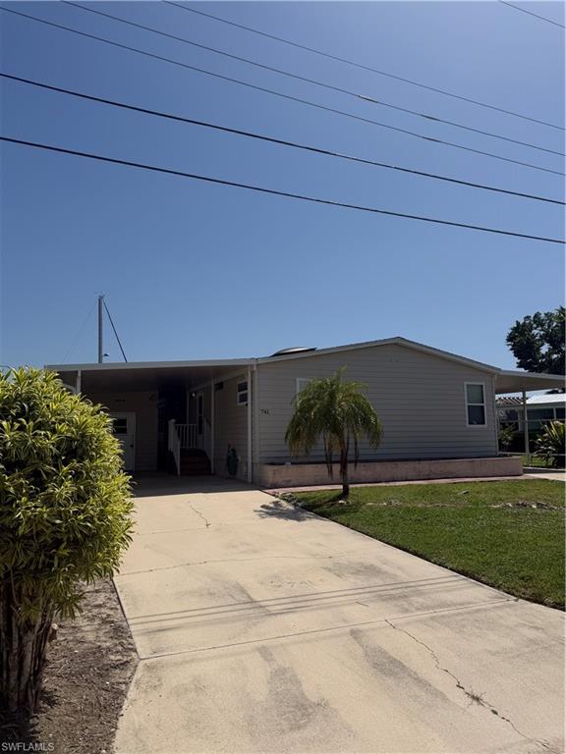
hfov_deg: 56.8
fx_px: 523
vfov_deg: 71.6
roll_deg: +0.1
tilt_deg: +5.8
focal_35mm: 24
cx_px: 283
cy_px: 377
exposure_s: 1/11905
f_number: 1.78
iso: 80
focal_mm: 6.76
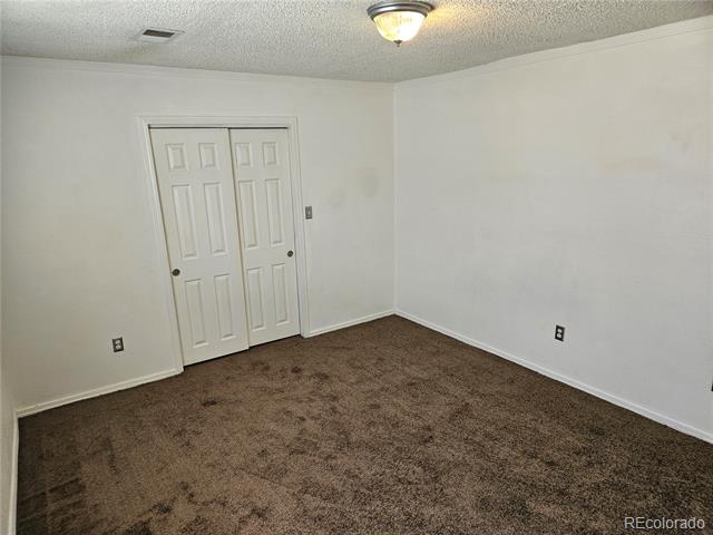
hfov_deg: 73.9
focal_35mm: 23
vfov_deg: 58.9
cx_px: 356
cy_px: 268
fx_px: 474
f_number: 1.8
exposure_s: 1/120
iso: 80
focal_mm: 5.4
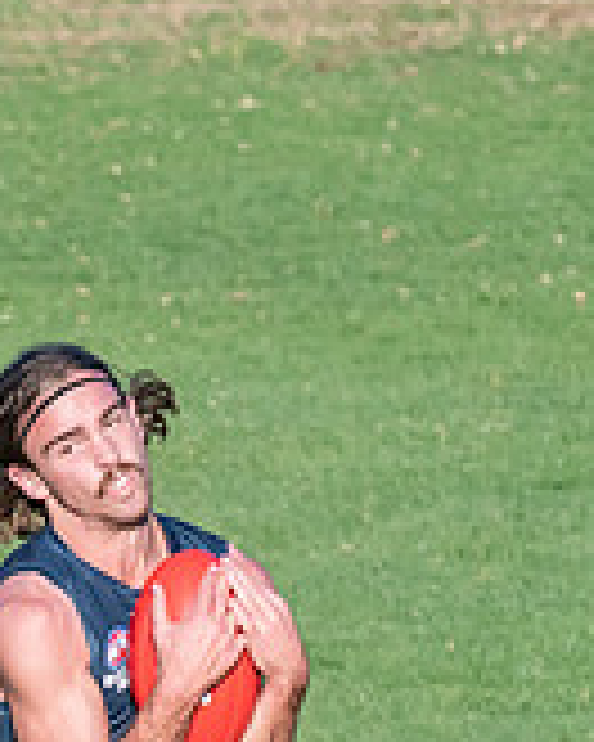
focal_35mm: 2159
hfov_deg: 0.7
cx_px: -170
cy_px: 915
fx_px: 47444
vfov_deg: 0.9
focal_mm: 320
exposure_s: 1/1000
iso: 800
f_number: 10
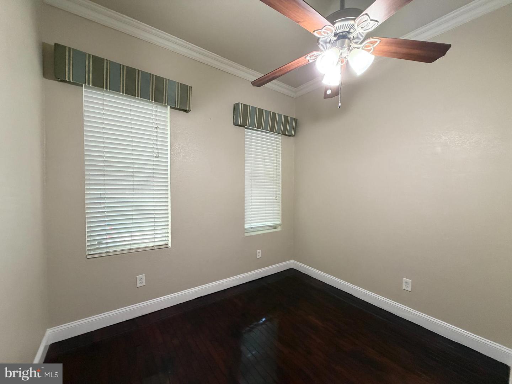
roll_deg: -0.5
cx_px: 256
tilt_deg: -2.8
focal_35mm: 14
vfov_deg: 85.7
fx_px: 207
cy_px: 192
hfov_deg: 102.1
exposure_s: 1/60
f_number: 2.2
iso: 320
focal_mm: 2.22
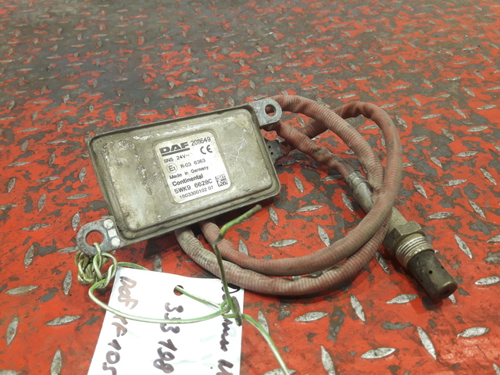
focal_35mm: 28
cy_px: 188
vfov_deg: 49.7
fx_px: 404
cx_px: 250
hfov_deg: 63.4
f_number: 1.9
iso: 100
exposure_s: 1/33
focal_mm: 3.7
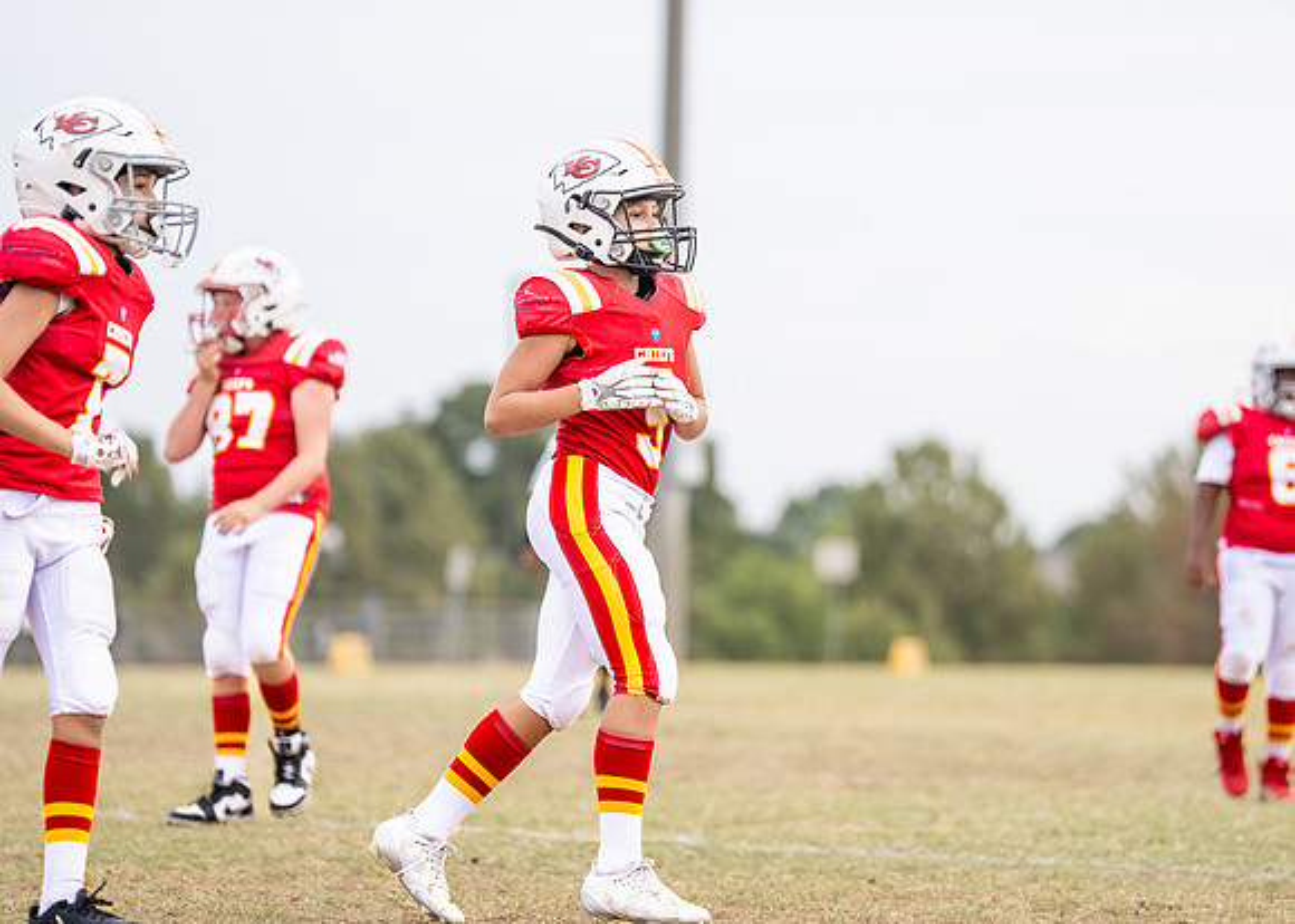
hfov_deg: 11.4
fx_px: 6460
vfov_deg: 8.2
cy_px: 422
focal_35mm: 176
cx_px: 671
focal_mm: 153
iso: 160
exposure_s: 1/1250
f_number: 2.8
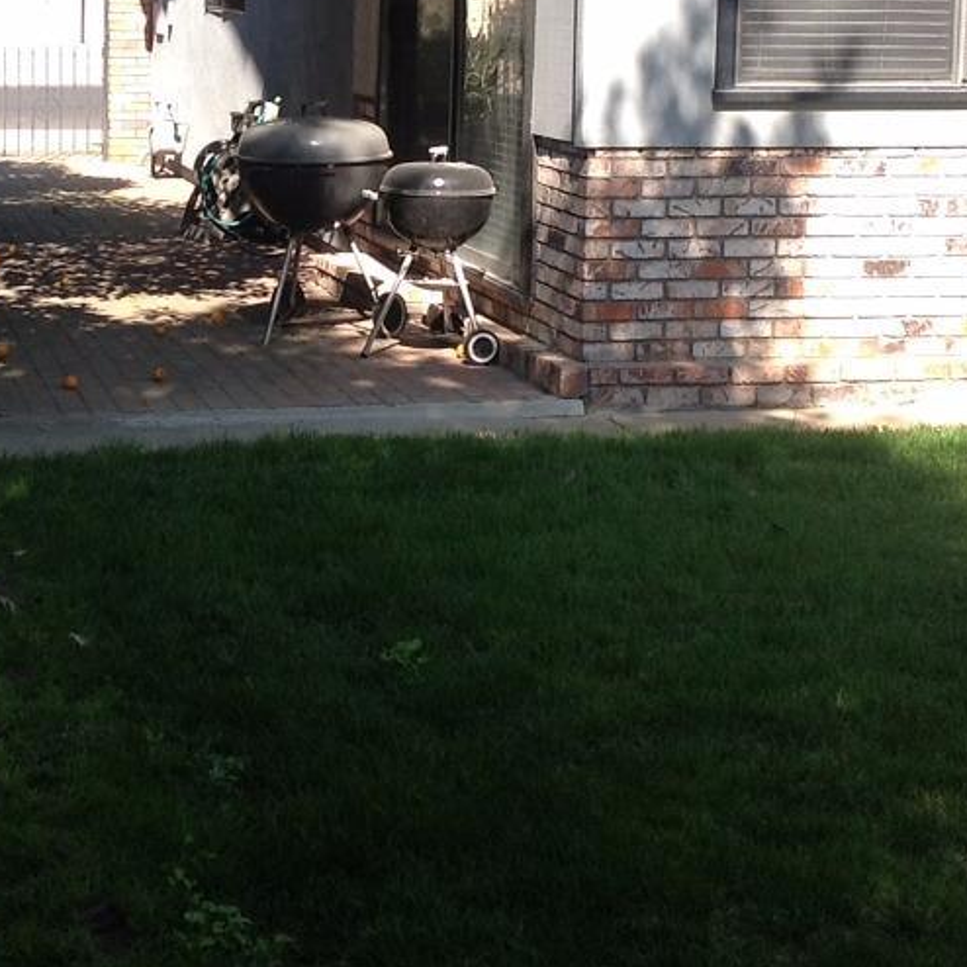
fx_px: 2560
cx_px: 335
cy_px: 196
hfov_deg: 21.3
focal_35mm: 81
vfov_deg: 21.1
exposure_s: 1/521
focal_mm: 4.28
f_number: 2.4
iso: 80
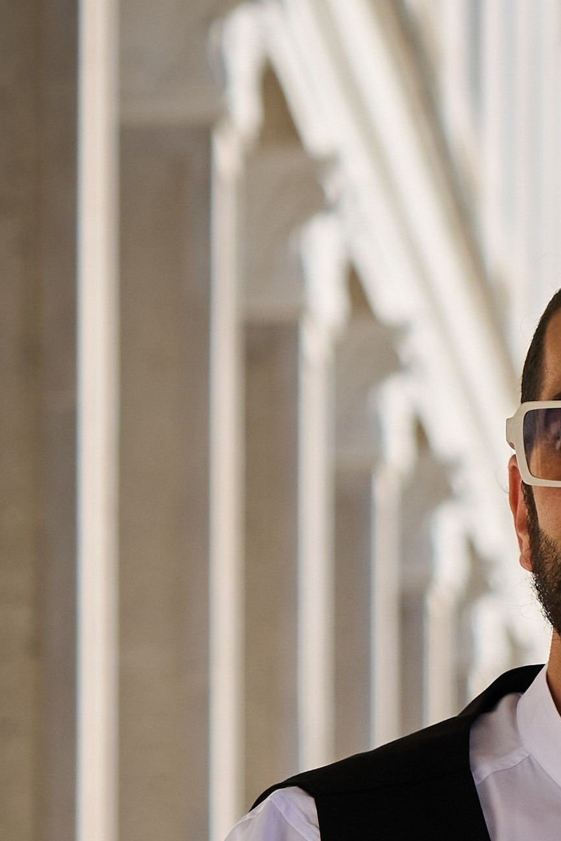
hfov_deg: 3.4
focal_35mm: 403
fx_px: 9419
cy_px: 843
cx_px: 760
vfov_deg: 5.1
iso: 400
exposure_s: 1/4000
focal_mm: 90
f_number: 4.5
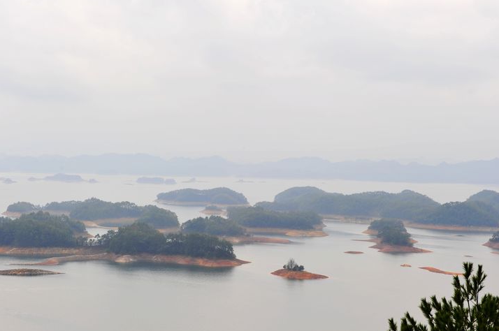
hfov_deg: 27.4
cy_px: 158
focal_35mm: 74
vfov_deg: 18.4
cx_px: 244
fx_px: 1024
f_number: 9
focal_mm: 66
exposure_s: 1/320
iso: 200
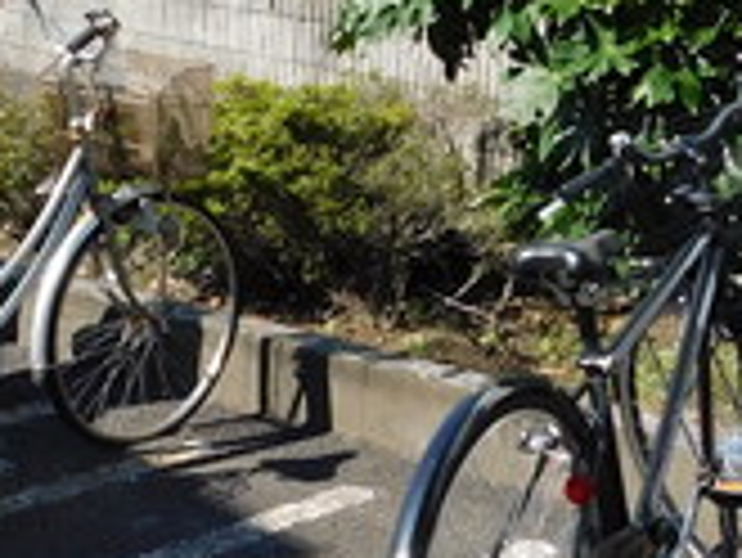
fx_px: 1909
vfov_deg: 16.5
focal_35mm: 89
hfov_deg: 22.0
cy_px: 459
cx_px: 283
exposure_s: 1/800
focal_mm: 4
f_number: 3
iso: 125
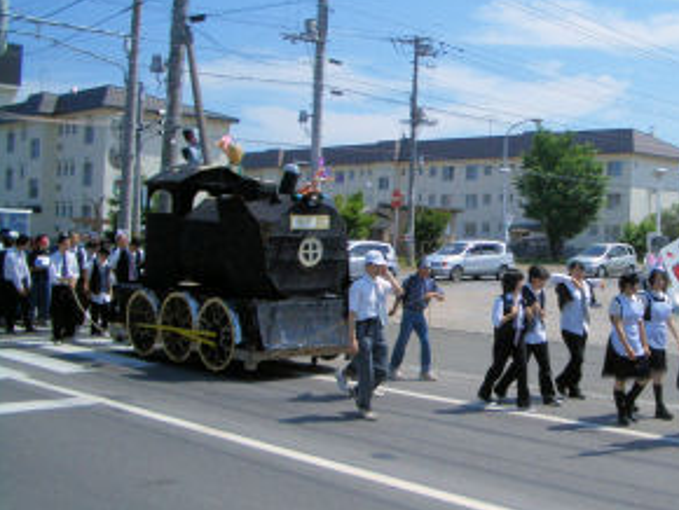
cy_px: 228
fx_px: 1001
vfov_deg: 28.6
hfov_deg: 36.8
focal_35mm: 51
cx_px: 492
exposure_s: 1/1000
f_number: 4.3
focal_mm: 5.8
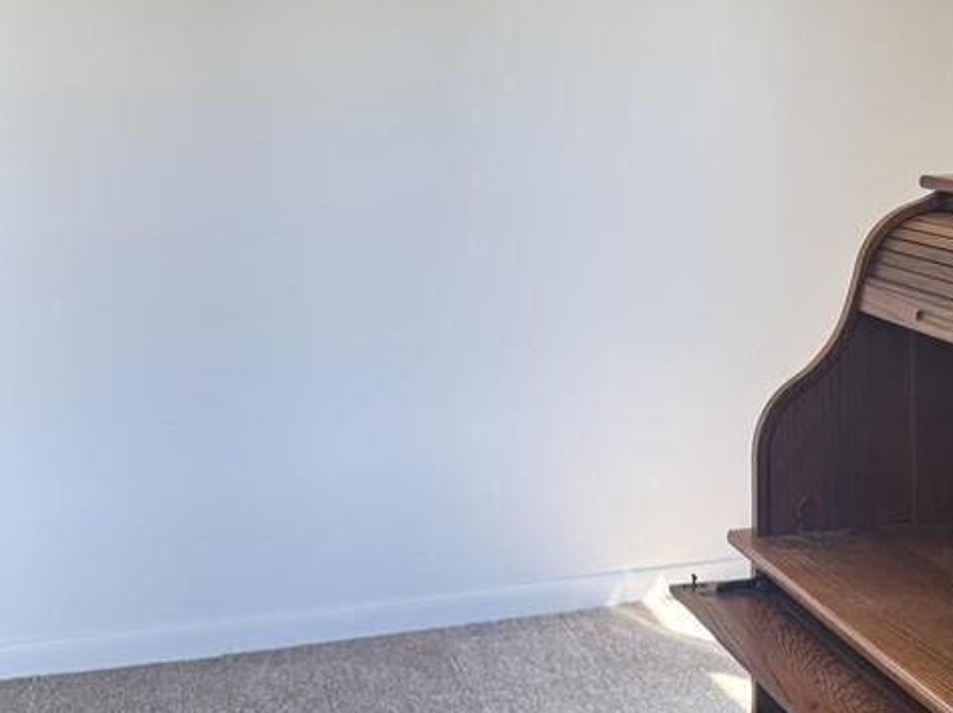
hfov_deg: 36.5
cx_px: 629
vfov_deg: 27.2
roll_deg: -0.1
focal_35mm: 52
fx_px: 1431
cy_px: 107
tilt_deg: -2.1
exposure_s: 1/121
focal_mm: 6.76
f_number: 1.78
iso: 160
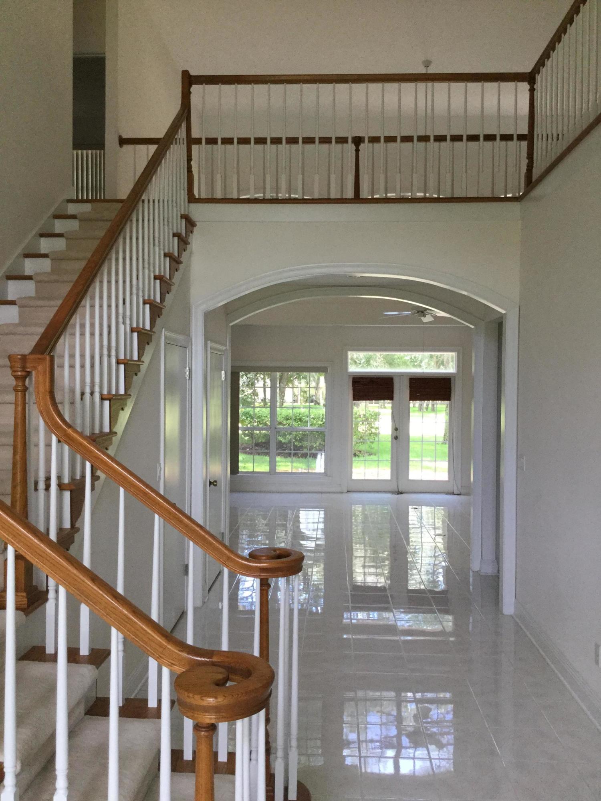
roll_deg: -0.4
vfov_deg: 58.4
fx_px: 718
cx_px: 300
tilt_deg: -0.9
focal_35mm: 31
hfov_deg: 45.4
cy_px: 400
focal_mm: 3.3
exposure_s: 1/30
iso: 40
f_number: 2.4
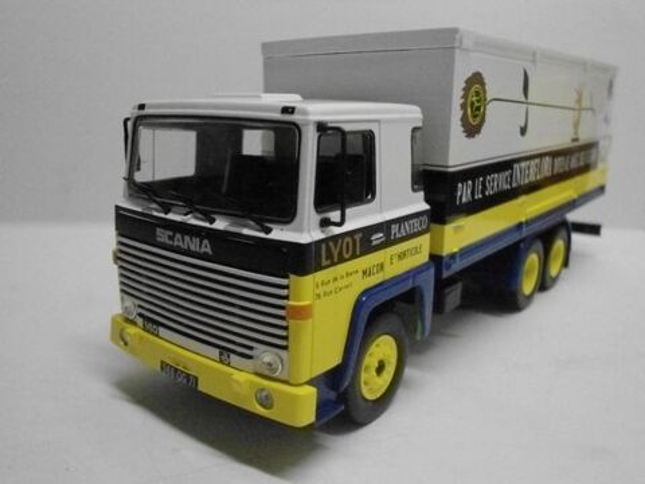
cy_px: 242
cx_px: 322
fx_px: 578
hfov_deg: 58.4
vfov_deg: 45.4
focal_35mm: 31
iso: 800
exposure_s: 1/160
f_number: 3
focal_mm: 5.6
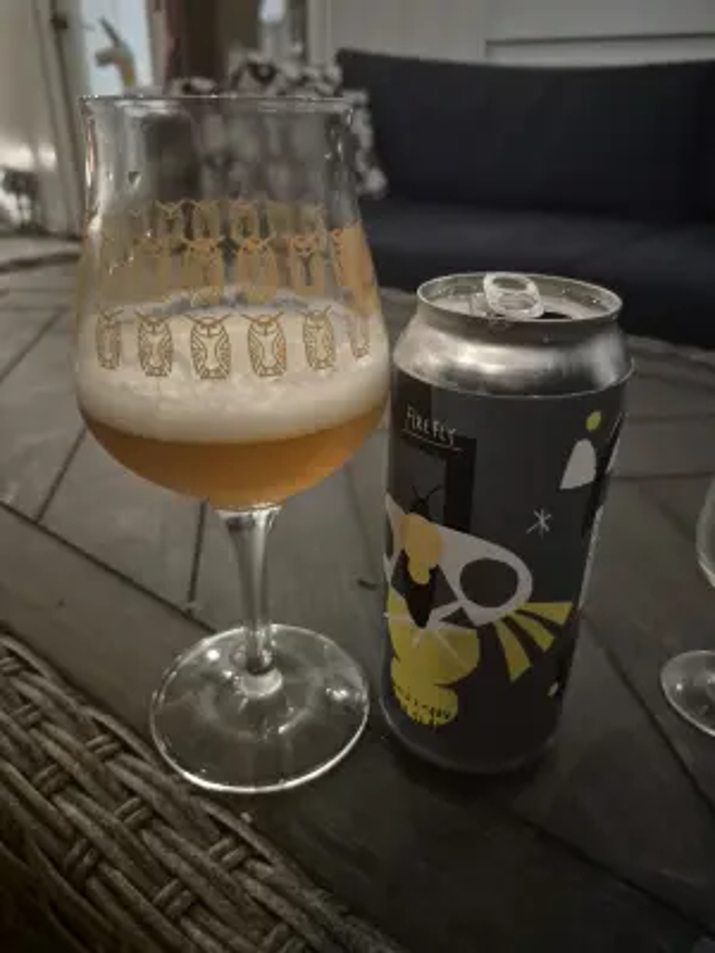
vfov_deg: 73.9
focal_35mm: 23
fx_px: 633
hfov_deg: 58.9
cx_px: 358
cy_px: 476
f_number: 1.8
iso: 1250
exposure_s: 1/20
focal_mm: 5.4
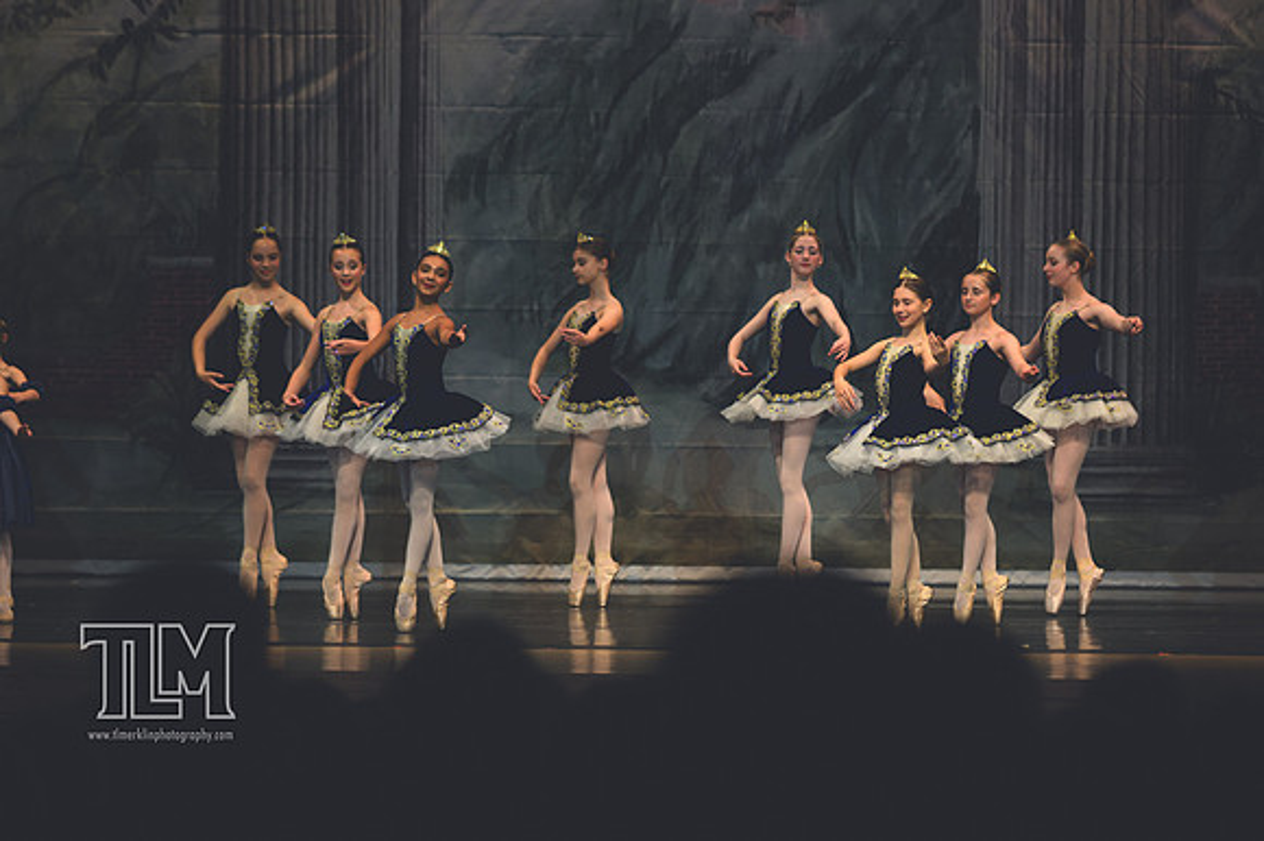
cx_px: 632
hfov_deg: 11.4
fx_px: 6316
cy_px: 420
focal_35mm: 180
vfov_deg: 7.6
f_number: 2.8
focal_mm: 120
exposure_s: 1/500
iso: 500
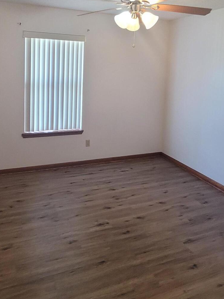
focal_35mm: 26
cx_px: 92
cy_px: 84
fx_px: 224
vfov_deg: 64.3
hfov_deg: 52.8
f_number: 2.2
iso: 320
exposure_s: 1/60
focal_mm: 2.2
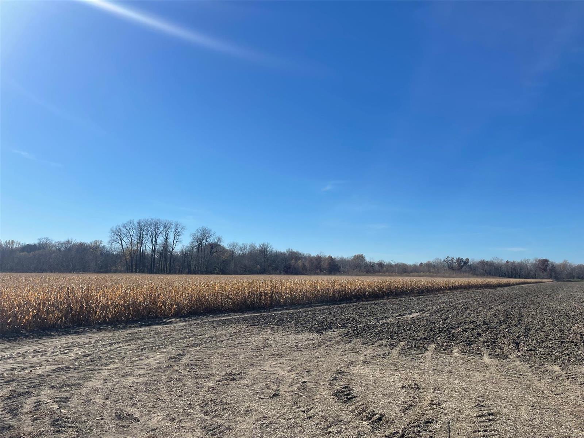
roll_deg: -0.1
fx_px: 439
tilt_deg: +8.6
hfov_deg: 67.3
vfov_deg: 53.1
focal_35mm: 26
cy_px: 219
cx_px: 292
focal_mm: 5.1
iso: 32
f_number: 1.6
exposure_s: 1/5618
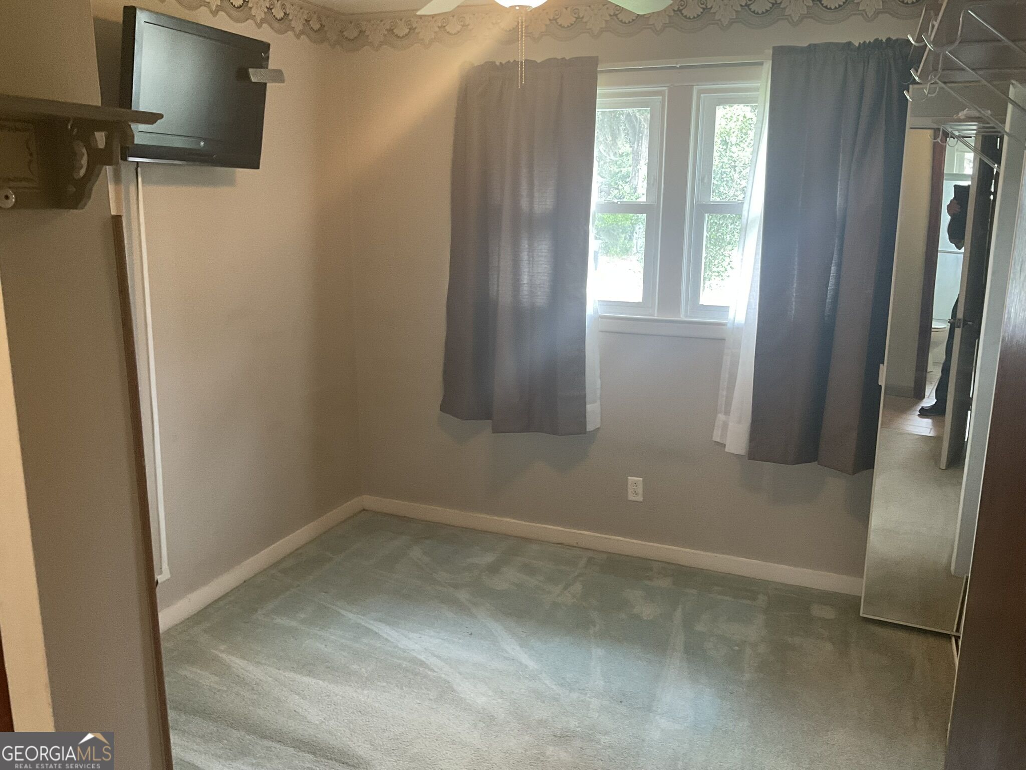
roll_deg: -0.9
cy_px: 385
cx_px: 513
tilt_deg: -12.8
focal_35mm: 29
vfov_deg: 48.2
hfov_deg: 61.7
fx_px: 860
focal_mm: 3
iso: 160
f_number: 1.8
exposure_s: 1/60
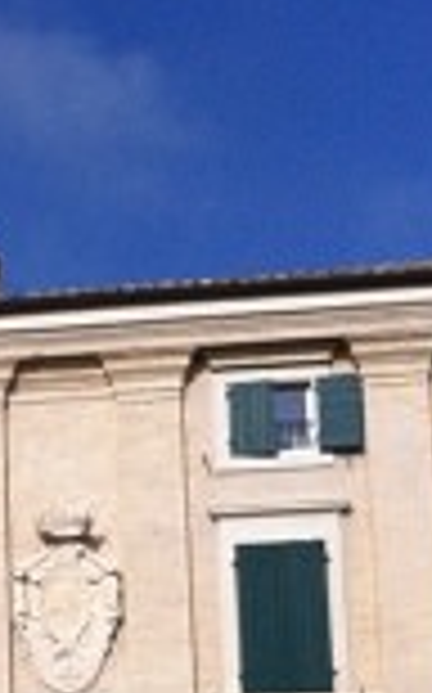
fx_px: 2699
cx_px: -560
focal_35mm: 143
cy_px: 774
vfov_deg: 14.3
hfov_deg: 8.5
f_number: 2.8
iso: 80
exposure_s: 1/3771
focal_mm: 3.85
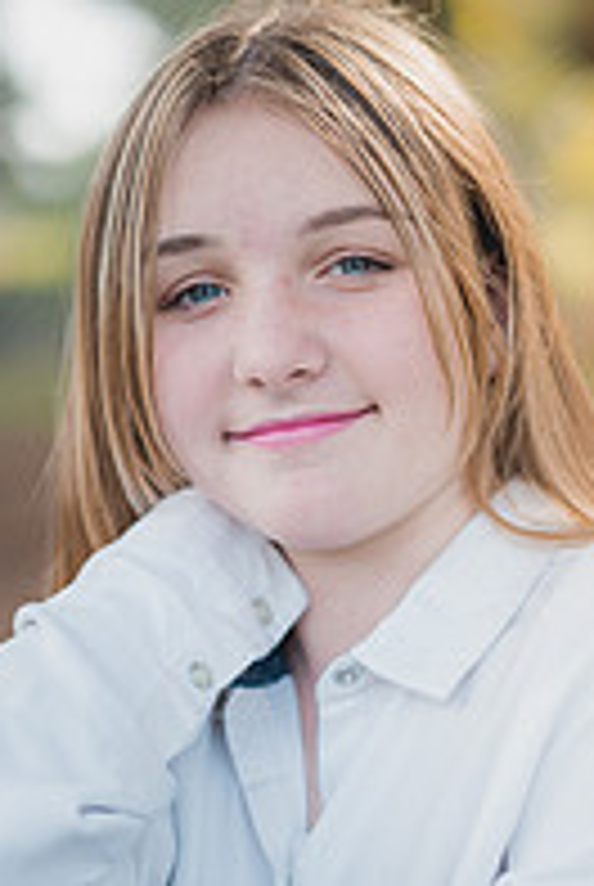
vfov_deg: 17.7
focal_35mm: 114
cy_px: 760
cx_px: 256
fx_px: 2811
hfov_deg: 12.1
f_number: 1.4
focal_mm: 50
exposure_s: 1/2000
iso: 250
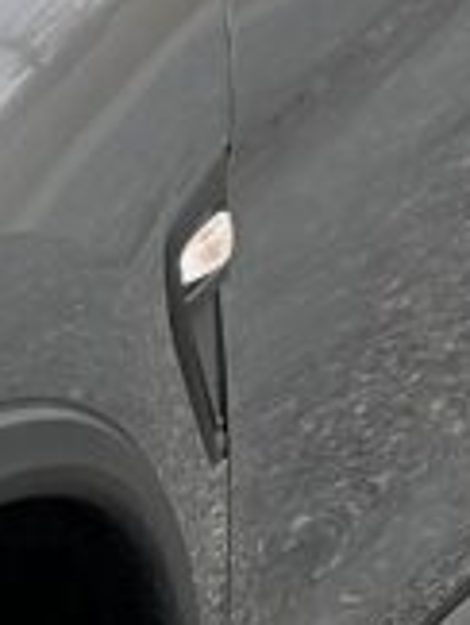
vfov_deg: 10.6
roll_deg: +6.1
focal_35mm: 183
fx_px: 3304
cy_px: 706
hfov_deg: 7.9
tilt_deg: -24.1
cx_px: -281
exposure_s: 1/728
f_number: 1.8
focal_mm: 3
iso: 16
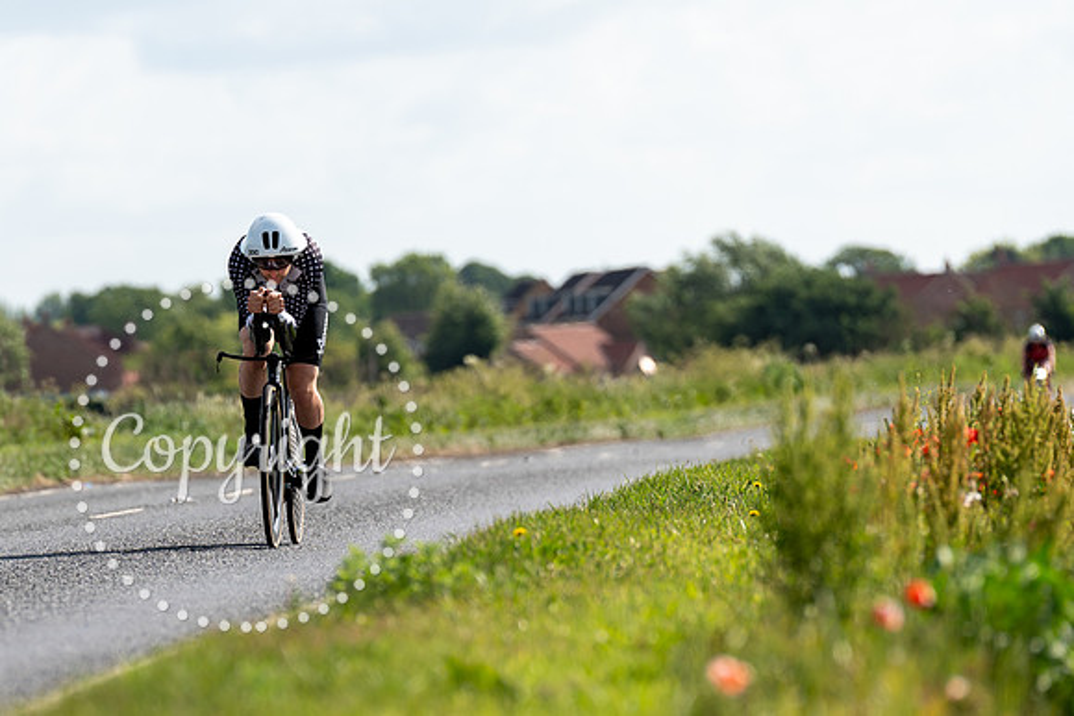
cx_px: 313
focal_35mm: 331
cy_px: 495
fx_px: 9880
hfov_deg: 6.2
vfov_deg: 4.2
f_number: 4
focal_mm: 200
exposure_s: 1/1000
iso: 100
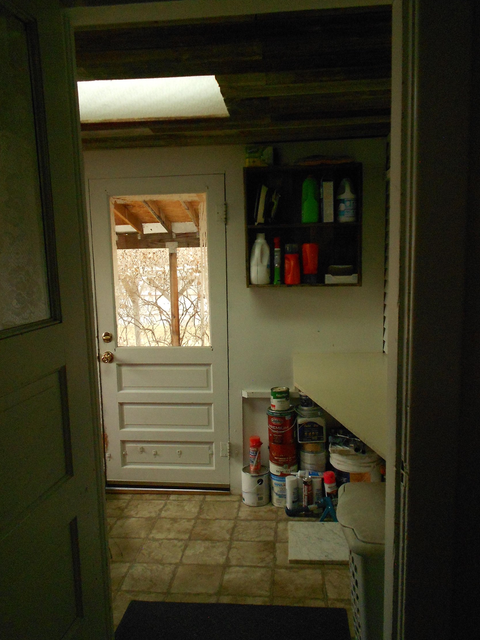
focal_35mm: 27
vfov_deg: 65.3
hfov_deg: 51.4
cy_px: 324
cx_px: 239
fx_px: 499
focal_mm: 4.6
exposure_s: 1/125
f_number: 3.2
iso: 400
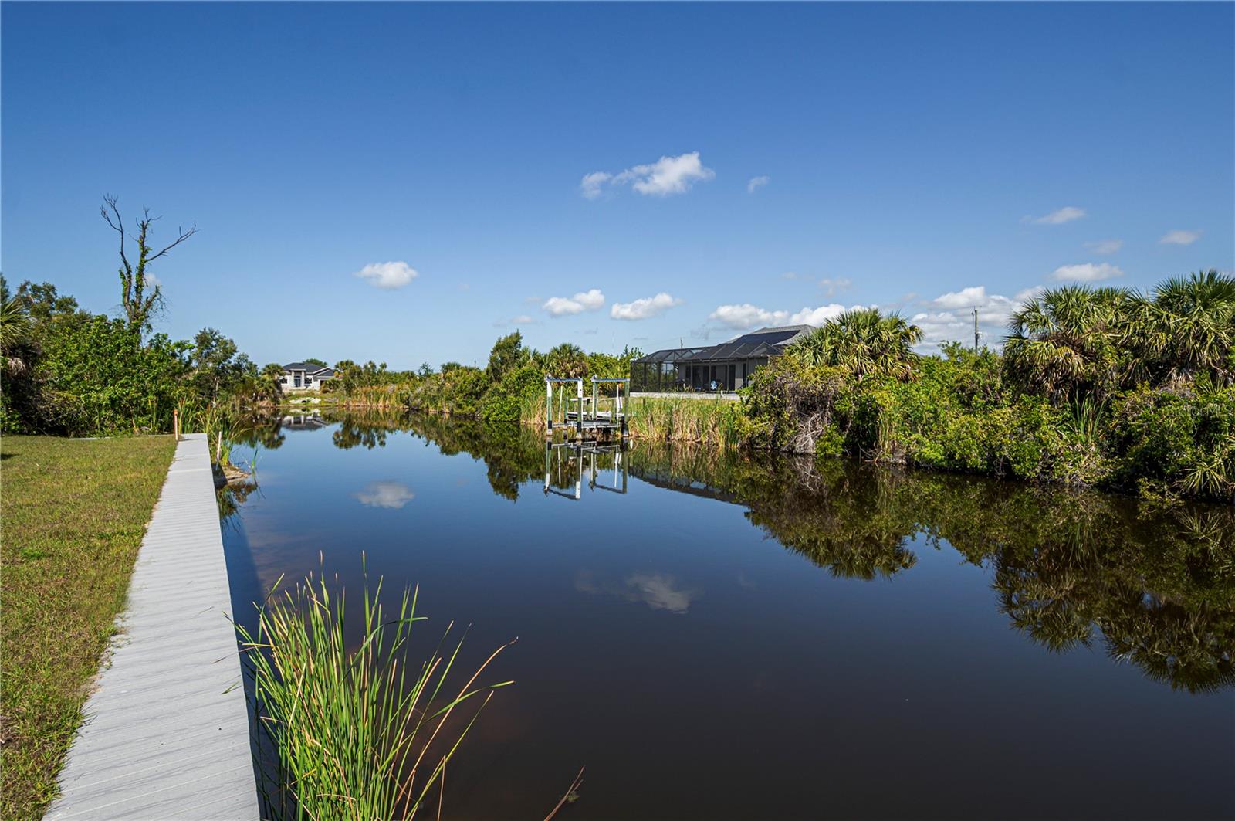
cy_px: 410
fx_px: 565
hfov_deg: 95.0
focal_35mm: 16
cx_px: 618
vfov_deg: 71.9
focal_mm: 11
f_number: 7.1
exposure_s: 1/200
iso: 100
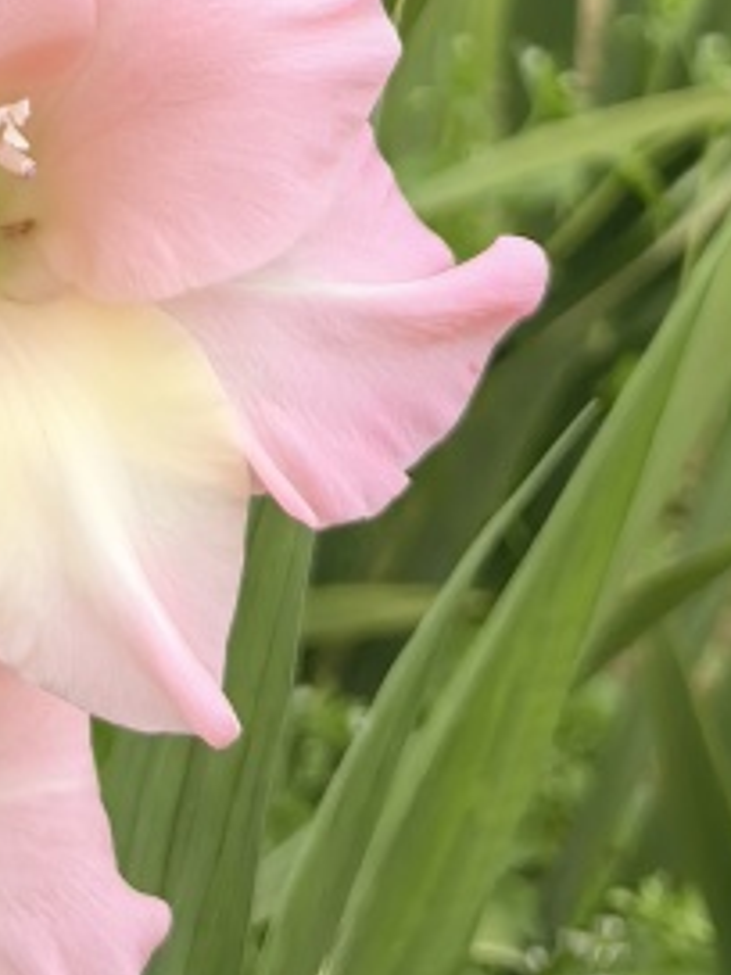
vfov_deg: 16.1
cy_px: -697
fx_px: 2985
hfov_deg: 13.5
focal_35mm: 106
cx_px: -194
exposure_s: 1/305
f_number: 2
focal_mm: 6.98
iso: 50
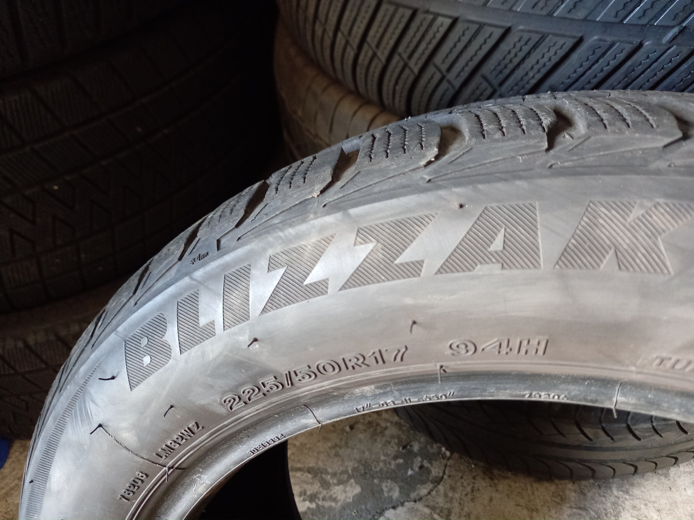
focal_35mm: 25
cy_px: 260
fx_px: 501
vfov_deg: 54.9
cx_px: 347
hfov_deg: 69.4
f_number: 2
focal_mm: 4.6
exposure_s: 1/16.7
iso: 1000
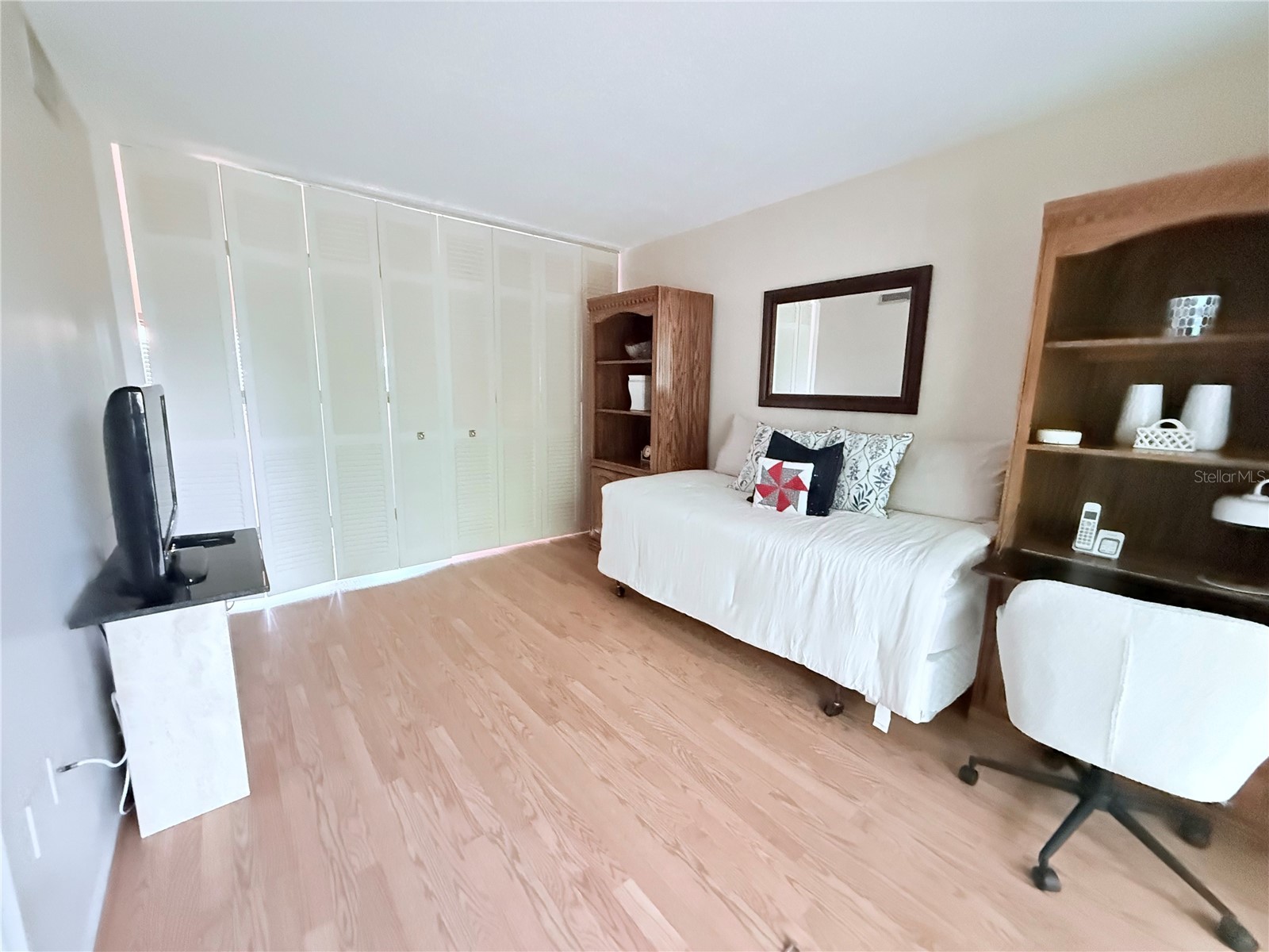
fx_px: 513
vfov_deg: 85.7
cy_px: 476
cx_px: 634
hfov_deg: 102.1
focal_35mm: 14
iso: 1250
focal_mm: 2.22
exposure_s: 1/60
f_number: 2.2
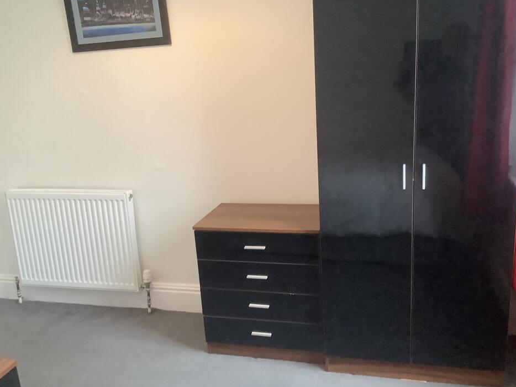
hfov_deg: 54.0
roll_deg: +3.8
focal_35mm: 34
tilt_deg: -16.7
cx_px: 265
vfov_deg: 41.8
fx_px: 507
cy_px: 207
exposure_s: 1/60
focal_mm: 3.3
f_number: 2.4
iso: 320
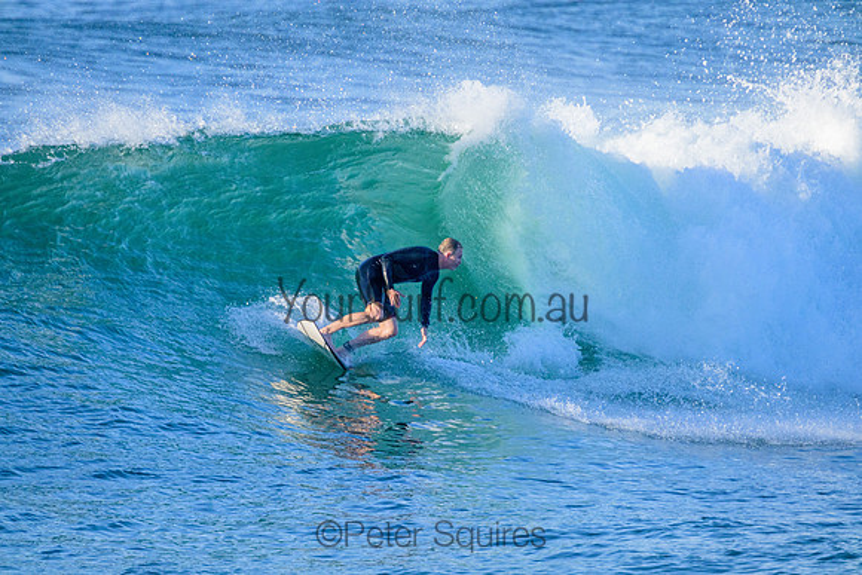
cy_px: 288
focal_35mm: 800
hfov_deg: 2.6
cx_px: 431
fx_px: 19159
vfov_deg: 1.7
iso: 2500
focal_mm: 800
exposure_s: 1/2000
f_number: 11
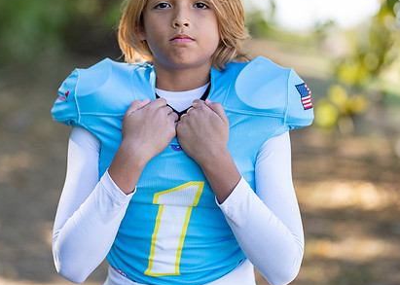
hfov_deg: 24.5
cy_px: 107
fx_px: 920
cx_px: 193
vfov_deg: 17.6
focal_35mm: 81
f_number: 1.2
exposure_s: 1/1600
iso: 100
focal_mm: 50
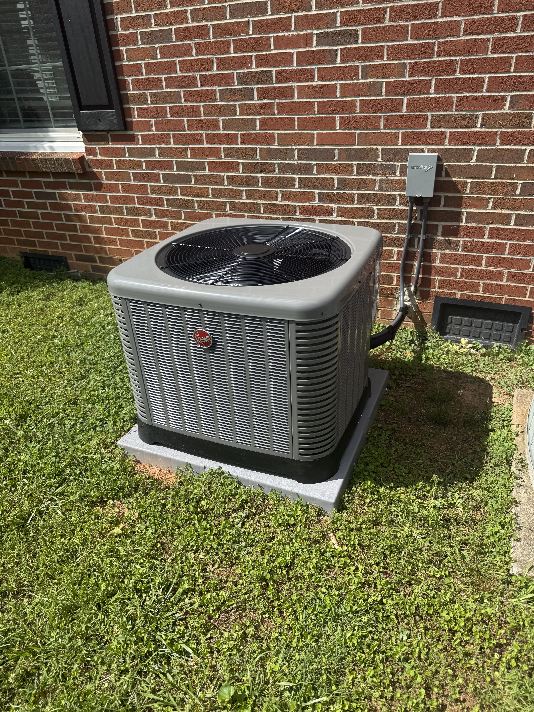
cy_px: 356
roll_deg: +4.0
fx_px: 494
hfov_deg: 56.8
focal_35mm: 24
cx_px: 267
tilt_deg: -30.2
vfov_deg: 71.6
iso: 80
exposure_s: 1/3584
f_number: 1.78
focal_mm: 6.76
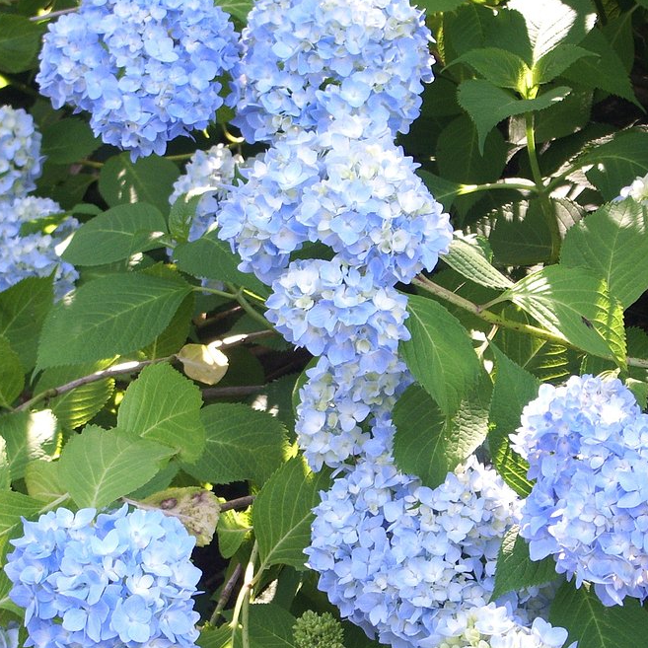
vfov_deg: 17.1
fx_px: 2160
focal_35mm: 102
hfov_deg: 17.1
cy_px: 342
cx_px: 319
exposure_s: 1/80
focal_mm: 12.2
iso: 100
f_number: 3.9
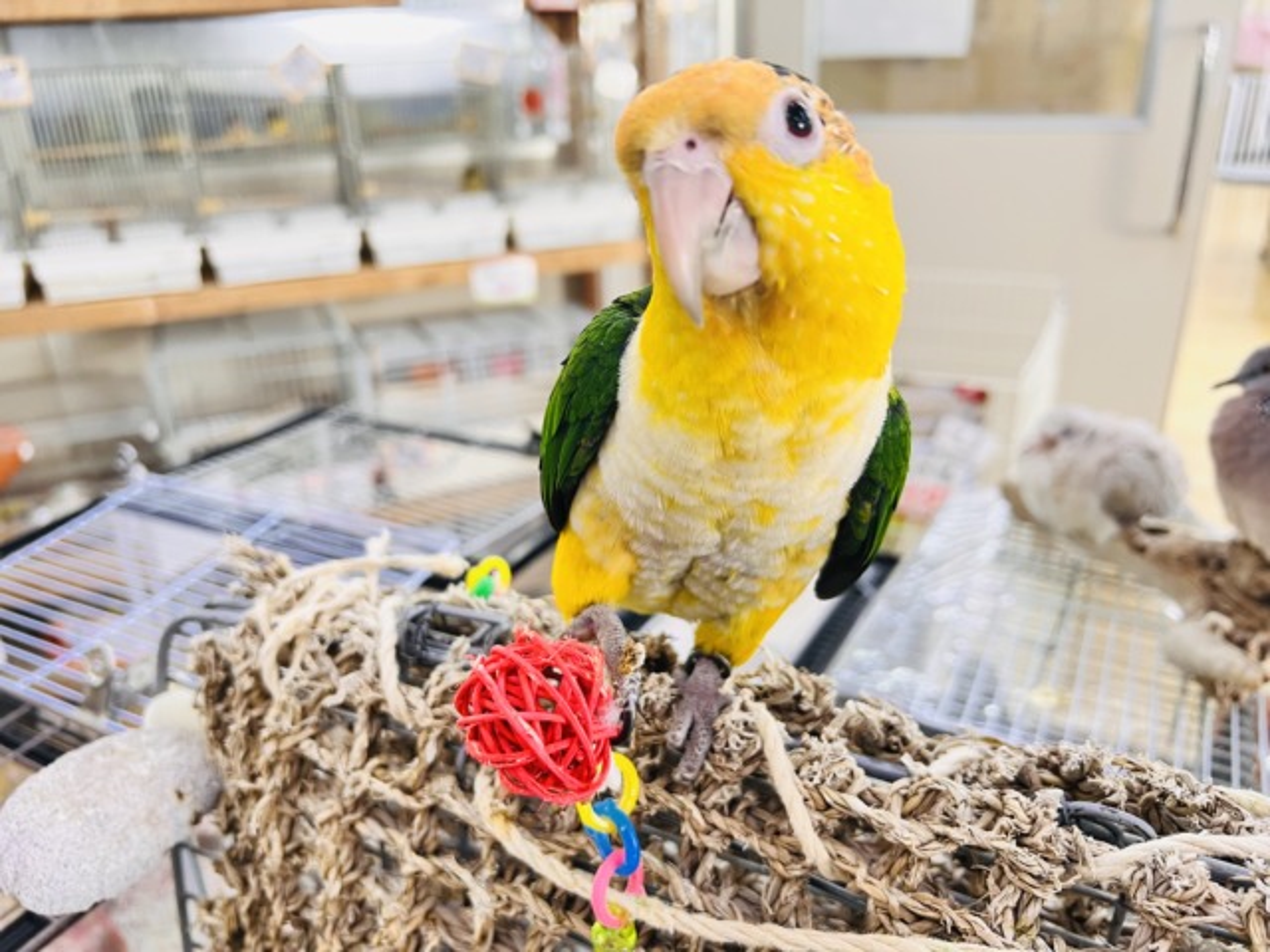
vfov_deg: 53.1
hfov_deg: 67.3
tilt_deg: -23.4
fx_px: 954
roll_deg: +2.4
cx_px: 635
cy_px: 476
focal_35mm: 26
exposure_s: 1/50
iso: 125
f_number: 1.5
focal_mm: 5.7
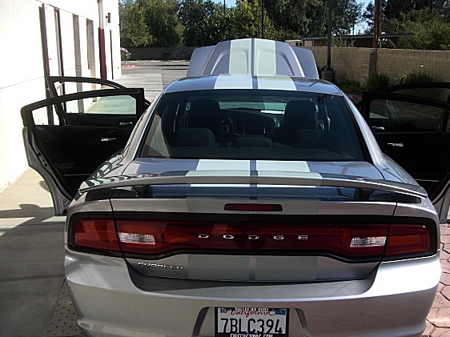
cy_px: 185
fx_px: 533
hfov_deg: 45.7
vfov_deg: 35.1
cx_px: 255
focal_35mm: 41
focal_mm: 6.3
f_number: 2.8
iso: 50
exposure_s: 1/640
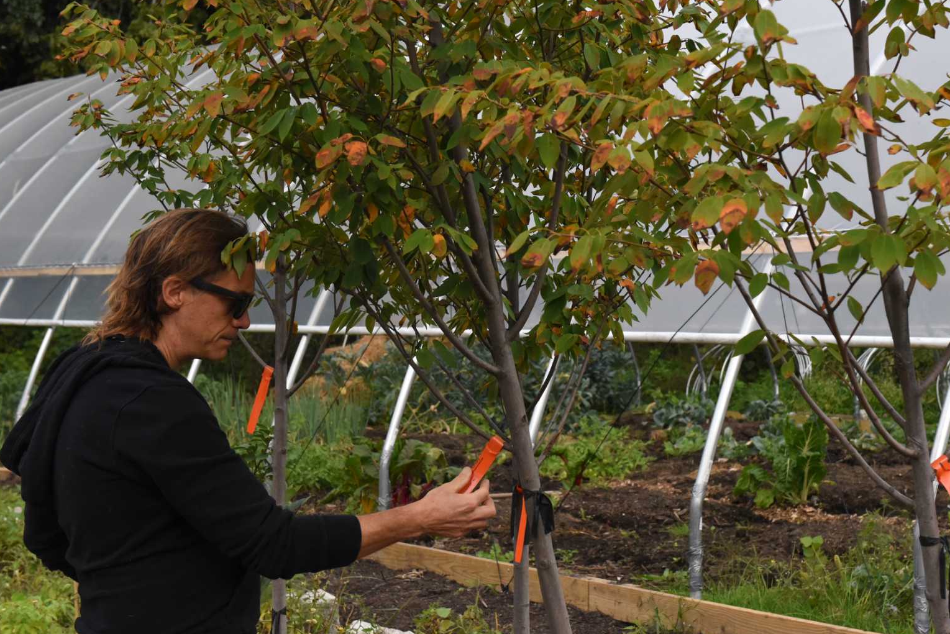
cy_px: 288
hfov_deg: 26.9
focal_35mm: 75
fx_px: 1980
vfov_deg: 18.2
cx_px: 588
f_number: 9
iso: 3200
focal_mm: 56
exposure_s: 1/3200
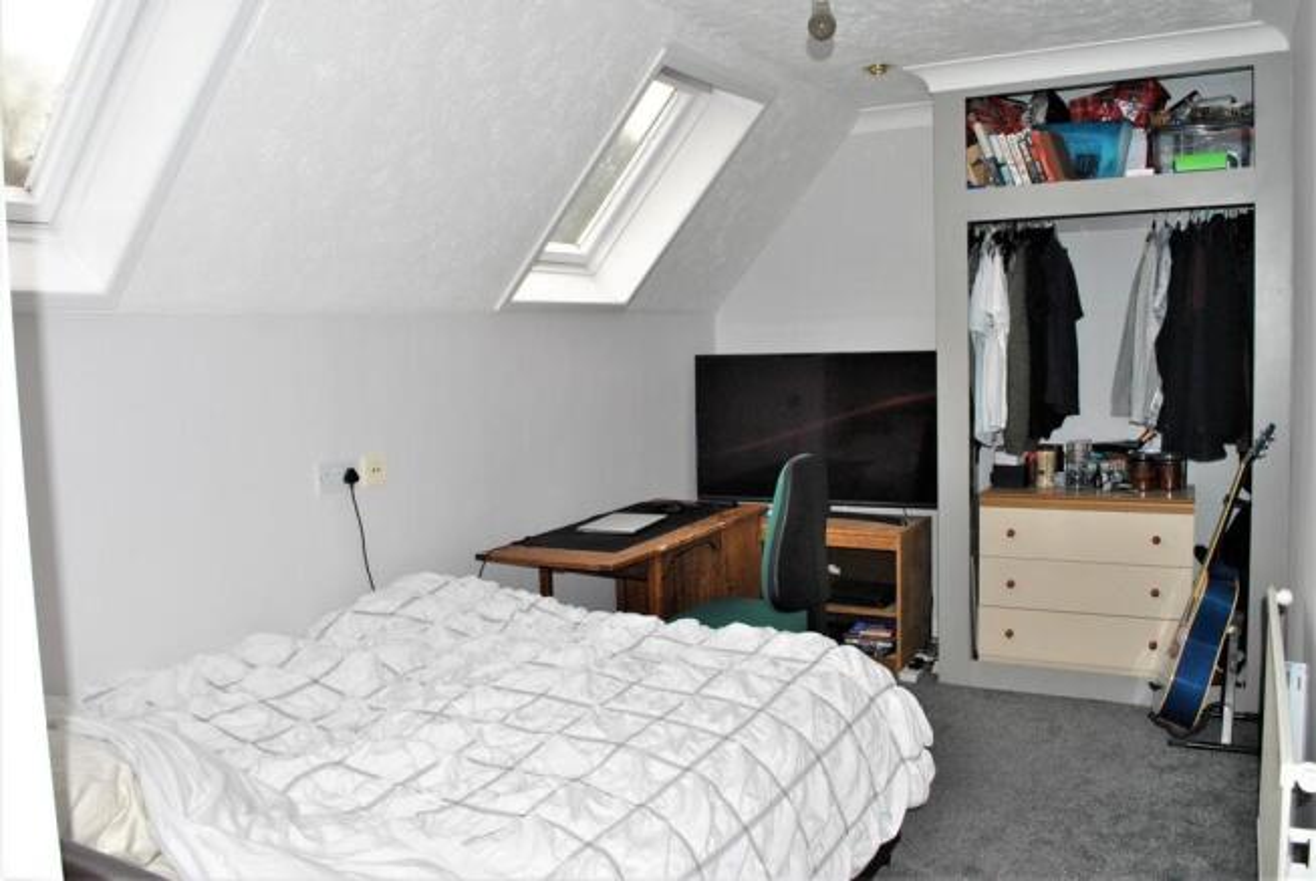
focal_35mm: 27
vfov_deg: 48.0
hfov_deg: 67.3
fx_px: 988
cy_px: 440
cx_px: 658
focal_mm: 18
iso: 800
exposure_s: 1/60
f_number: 6.3
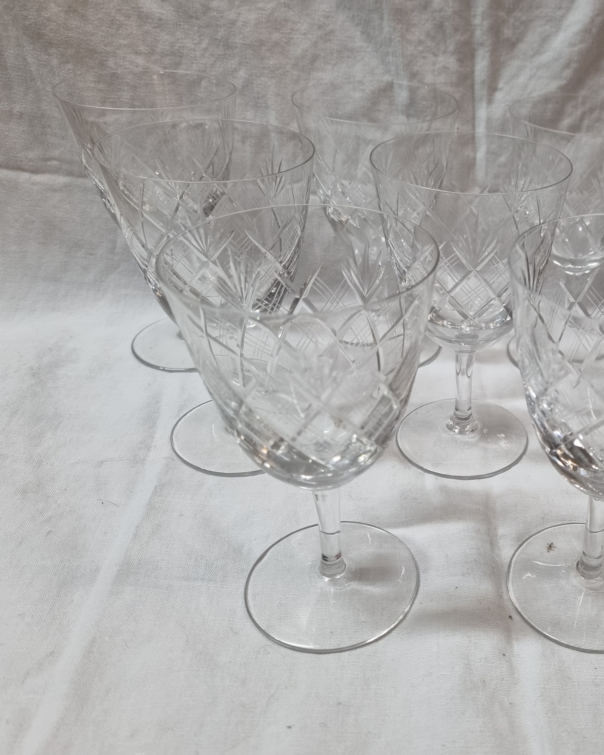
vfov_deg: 52.8
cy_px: 376
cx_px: 495
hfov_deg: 41.3
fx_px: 760
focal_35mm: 34
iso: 320
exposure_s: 1/100
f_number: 1.8
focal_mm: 5.4
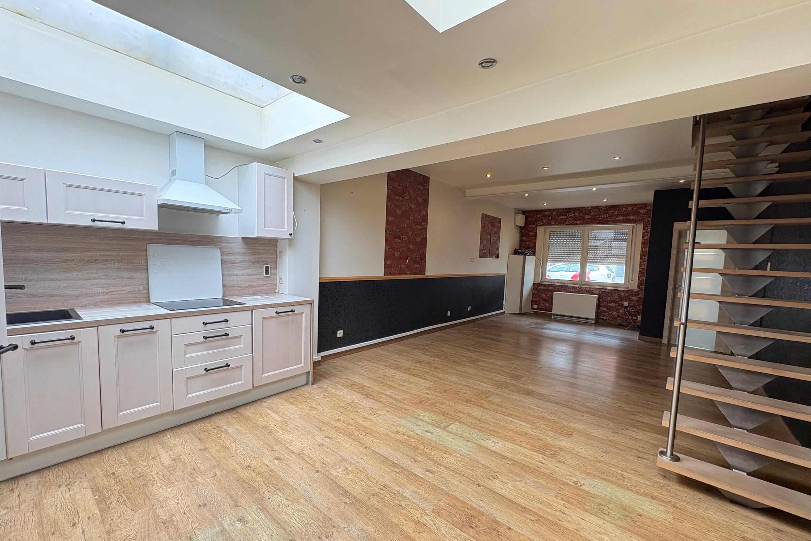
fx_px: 338
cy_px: 285
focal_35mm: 15
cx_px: 396
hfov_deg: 100.4
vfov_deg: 77.3
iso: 160
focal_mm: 2.22
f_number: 2.2
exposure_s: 1/100
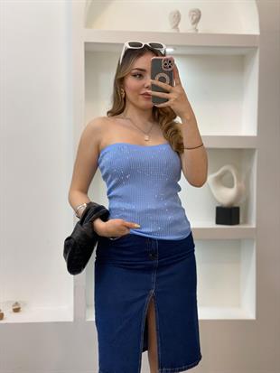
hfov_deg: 28.0
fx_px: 561
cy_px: 186
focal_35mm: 52
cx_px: 140
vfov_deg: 36.8
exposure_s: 1/100
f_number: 2
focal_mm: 6
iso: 80
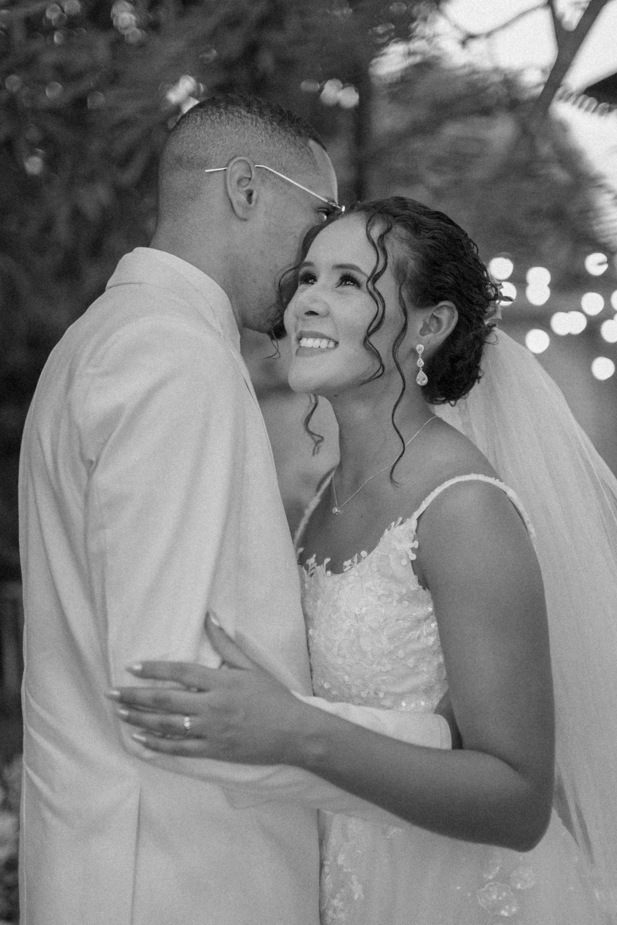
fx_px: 1259
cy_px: 406
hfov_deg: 27.5
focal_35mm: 49
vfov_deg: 40.3
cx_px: 270
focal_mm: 35
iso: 2500
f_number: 1.4
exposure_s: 1/400
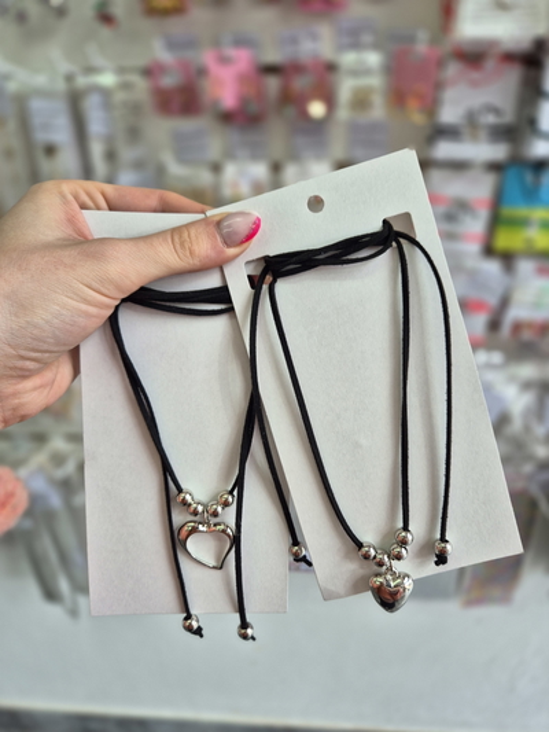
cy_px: 366
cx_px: 274
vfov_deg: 73.9
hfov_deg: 58.9
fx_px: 486
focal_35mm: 23
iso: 50
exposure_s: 1/100
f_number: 1.8
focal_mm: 5.4
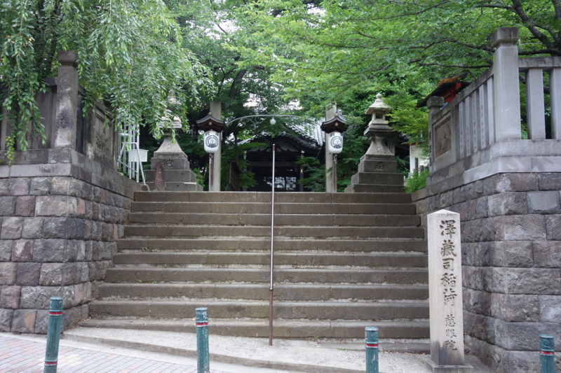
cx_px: 280
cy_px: 186
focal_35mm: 35
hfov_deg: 54.4
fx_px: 545
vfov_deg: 37.8
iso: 800
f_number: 2.8
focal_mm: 13.09
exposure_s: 1/80
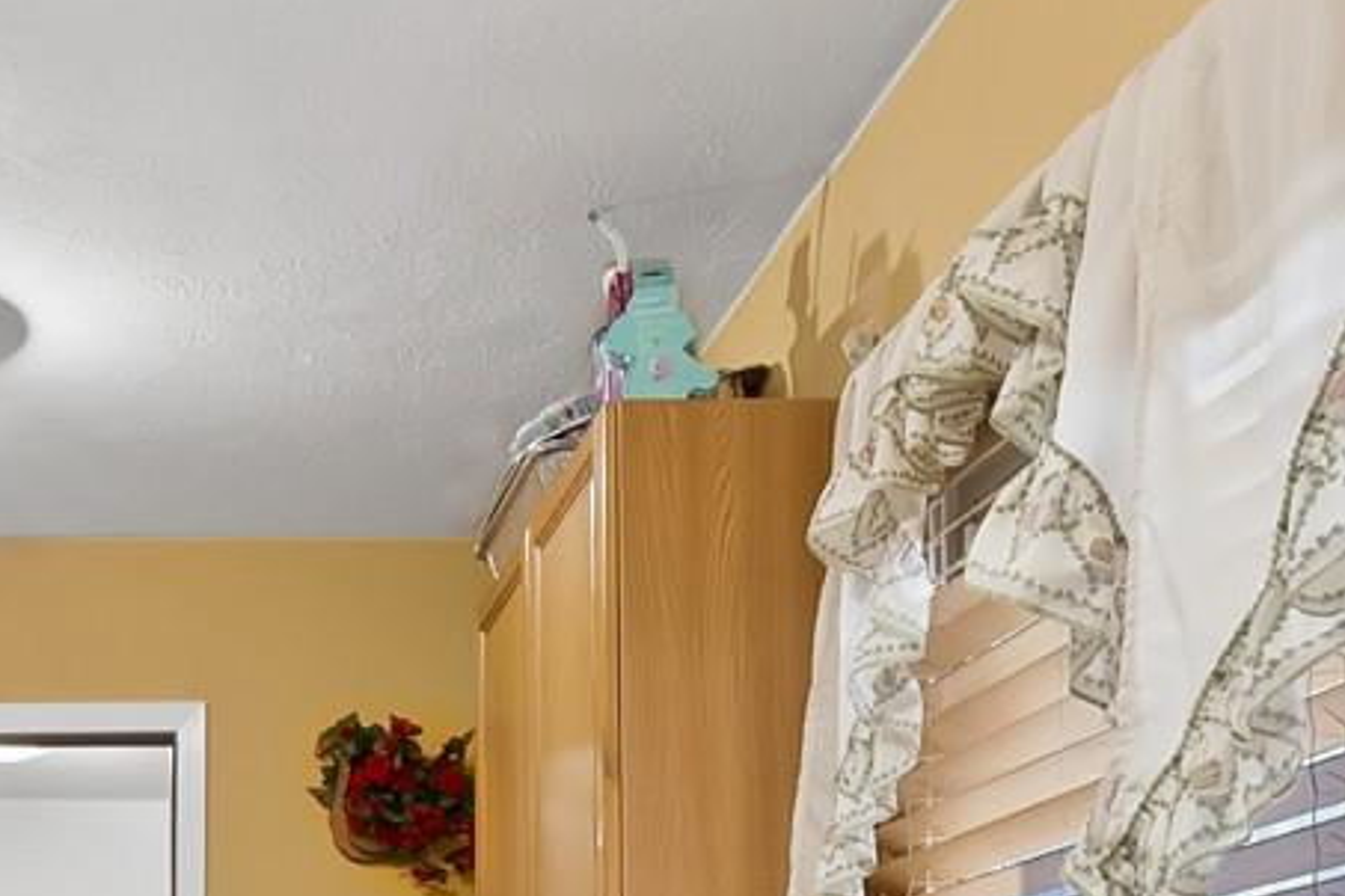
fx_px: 1980
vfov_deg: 22.2
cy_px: 1237
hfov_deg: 35.3
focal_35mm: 53
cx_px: 137
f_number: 9
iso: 640
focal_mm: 12
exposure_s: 1/1.25
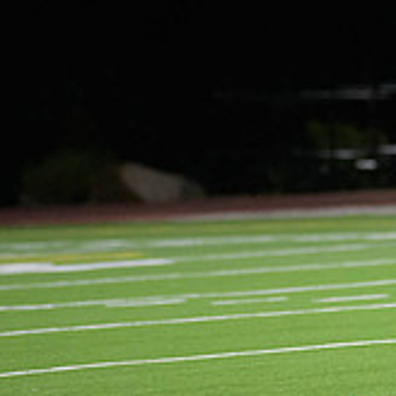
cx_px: 478
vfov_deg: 2.9
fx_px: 7791
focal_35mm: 602
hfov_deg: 2.9
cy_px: 182
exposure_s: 1/640
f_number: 2.8
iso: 4000
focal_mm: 200
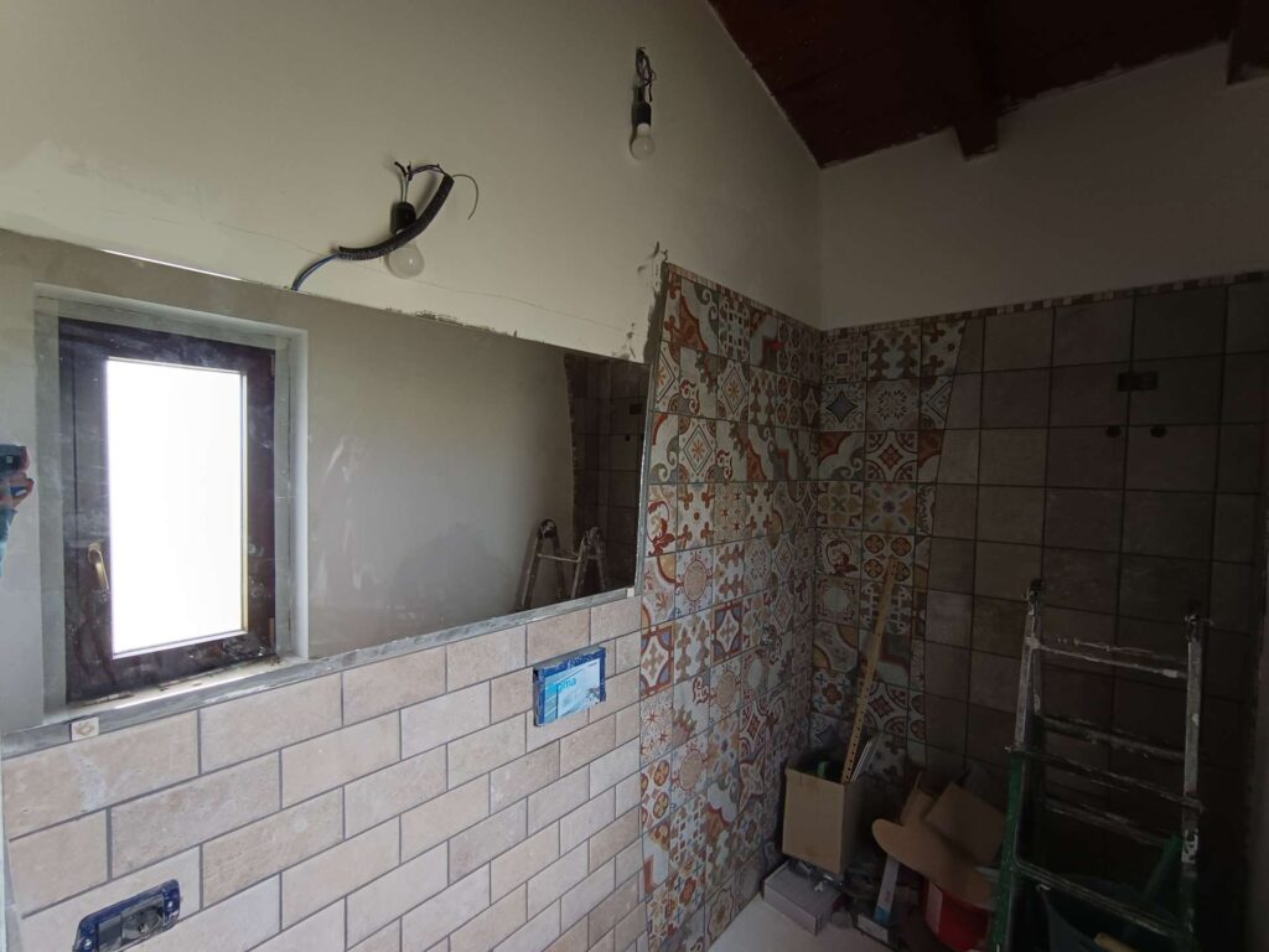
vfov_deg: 78.1
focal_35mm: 16
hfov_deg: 94.5
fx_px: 587
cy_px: 476
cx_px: 634
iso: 182
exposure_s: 1/50
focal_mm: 1.65
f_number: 2.2
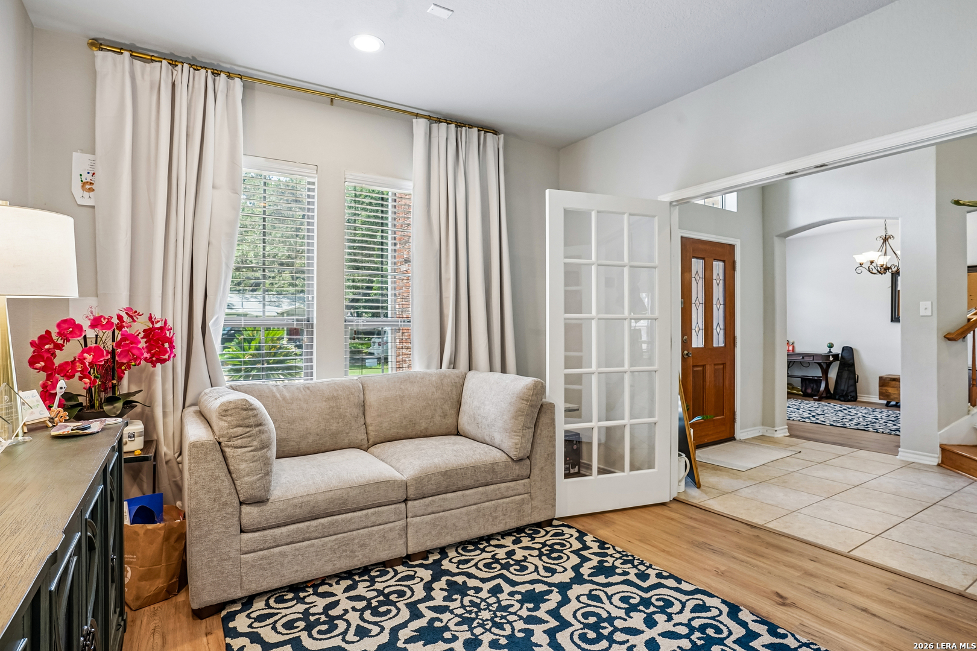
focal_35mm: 18
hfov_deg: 90.0
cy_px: 326
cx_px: 488
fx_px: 488
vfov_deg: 67.4
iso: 400
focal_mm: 18
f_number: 8
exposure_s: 1/25
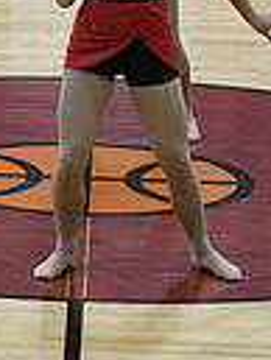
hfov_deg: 3.2
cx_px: -503
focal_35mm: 453
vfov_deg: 4.4
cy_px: 74
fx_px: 4721
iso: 5000
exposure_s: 1/500
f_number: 4
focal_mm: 70
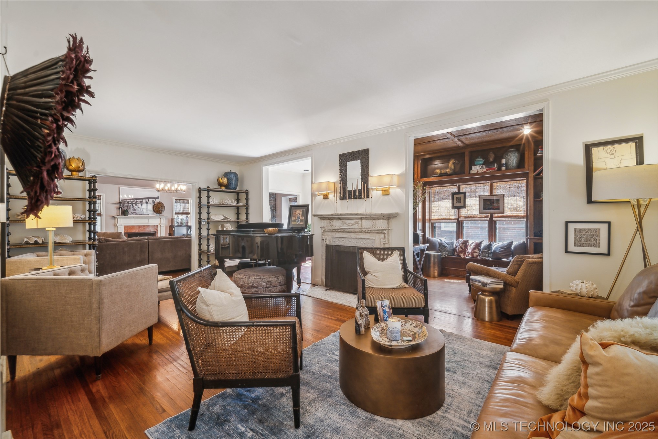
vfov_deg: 81.2
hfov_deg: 104.3
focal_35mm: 14
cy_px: 220
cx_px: 329
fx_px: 256
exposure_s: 1/10
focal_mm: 14
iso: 640
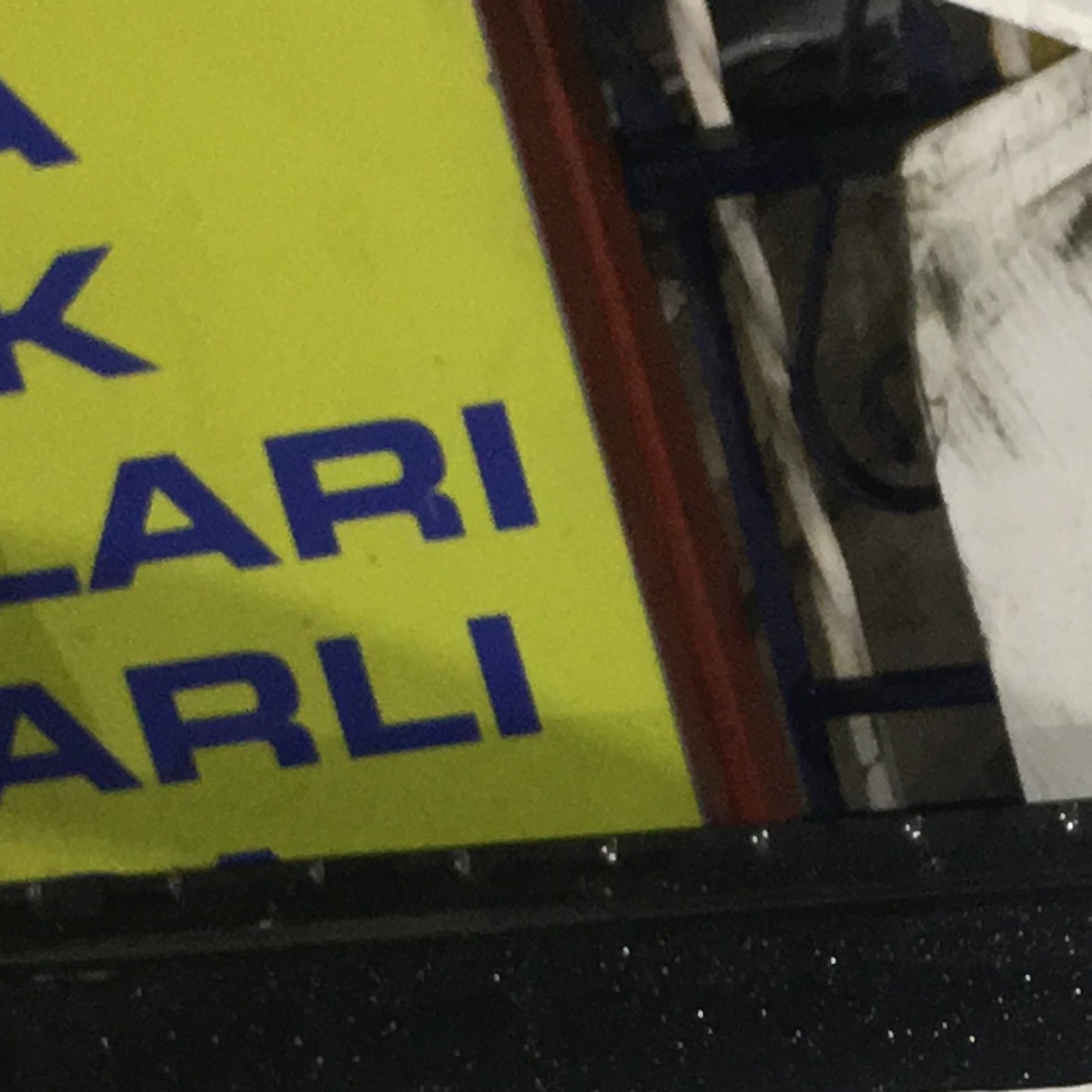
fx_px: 4711
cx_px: 980
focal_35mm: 132
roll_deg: +13.4
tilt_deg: -29.7
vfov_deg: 13.1
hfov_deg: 13.1
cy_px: 962
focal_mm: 4.15
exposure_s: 1/17
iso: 80
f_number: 2.2
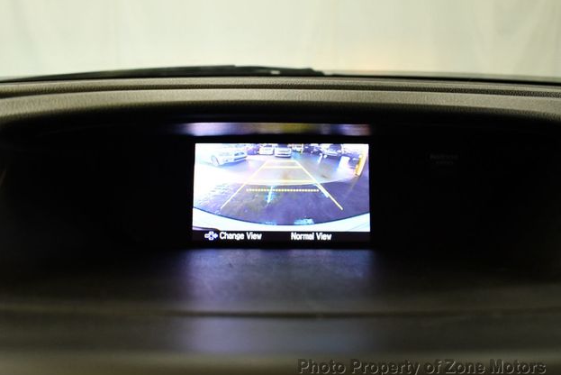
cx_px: 287
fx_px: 577
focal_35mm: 37
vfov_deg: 36.0
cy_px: 191
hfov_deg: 51.9
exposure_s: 1/125
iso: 1000
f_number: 3.5
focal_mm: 18
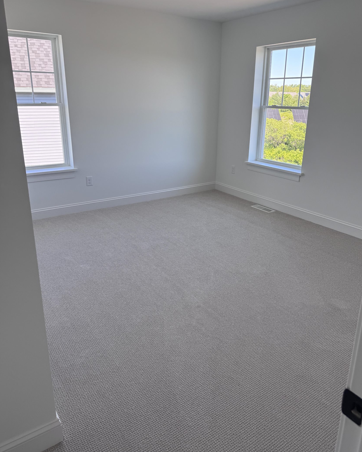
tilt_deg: -16.2
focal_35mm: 26
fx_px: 348
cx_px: 187
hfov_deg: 54.9
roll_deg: -0.7
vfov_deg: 65.9
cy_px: 207
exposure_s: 1/218
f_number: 1.78
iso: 80
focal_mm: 6.76
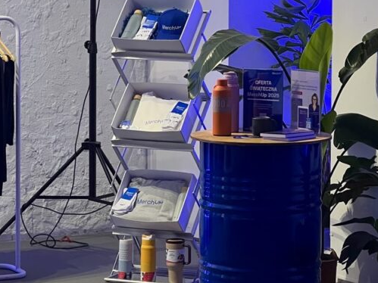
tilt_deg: -4.6
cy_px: 66
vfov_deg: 9.4
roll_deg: +0.0
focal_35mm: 158
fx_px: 1725
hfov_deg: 12.5
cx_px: 167
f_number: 2.8
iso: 400
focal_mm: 9
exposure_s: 1/49
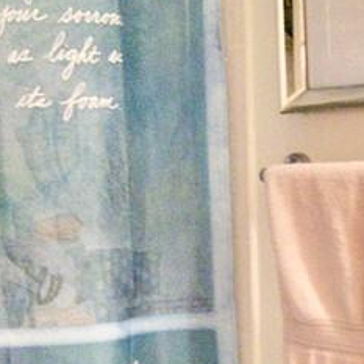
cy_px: 333
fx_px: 1297
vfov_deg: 15.8
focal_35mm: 109
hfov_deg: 15.6
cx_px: 395
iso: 388
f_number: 2.8
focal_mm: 4.7
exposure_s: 1/50
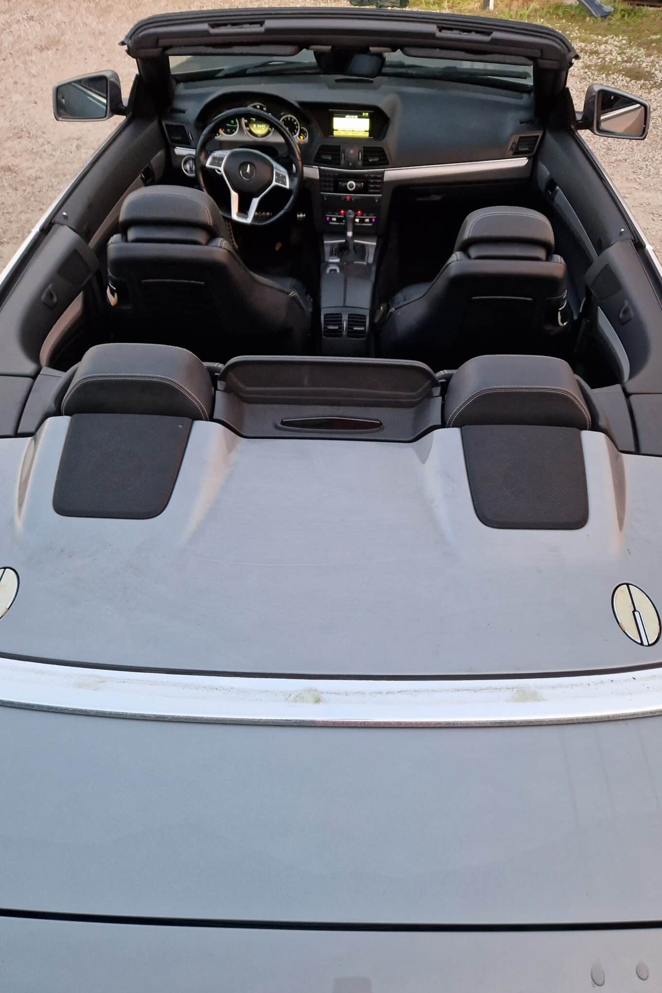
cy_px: 497
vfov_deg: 73.7
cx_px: 346
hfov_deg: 53.1
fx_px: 662
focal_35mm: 24
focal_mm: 5.4
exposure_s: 1/100
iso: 250
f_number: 1.8
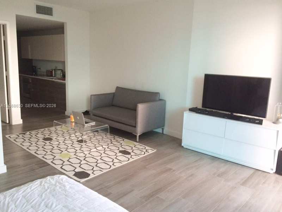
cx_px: 141
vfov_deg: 48.2
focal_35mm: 29
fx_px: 236
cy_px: 106
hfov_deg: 61.7
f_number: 2.2
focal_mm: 4.15
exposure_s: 1/30
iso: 50
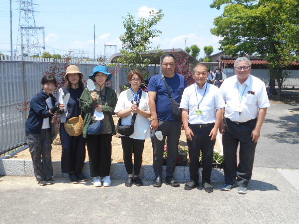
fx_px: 294
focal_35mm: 34
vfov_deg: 41.8
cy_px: 112
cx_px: 150
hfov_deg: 54.0
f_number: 3.6
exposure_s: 1/500
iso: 80
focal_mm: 5.8
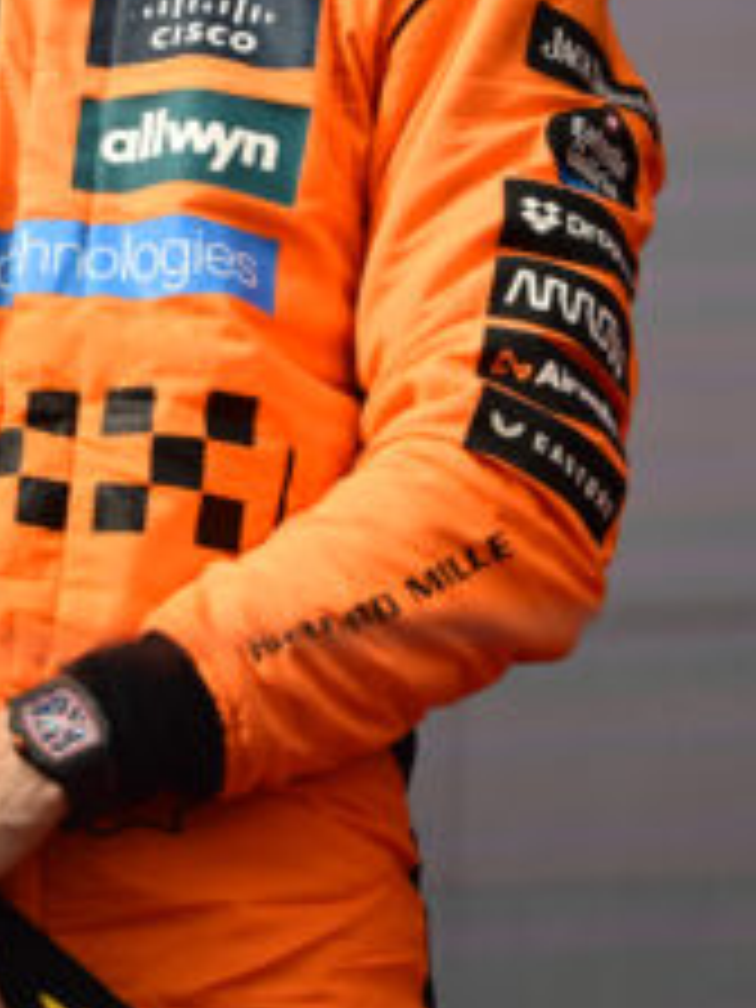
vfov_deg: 1.5
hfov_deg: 1.2
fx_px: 37419
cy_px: 9
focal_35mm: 1285
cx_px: 117
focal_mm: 400
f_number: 2.8
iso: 200
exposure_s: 1/2500
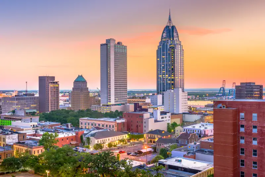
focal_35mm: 40
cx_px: 132
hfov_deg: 48.4
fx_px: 295
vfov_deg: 33.4
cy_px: 88
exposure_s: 10
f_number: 11
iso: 64
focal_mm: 40
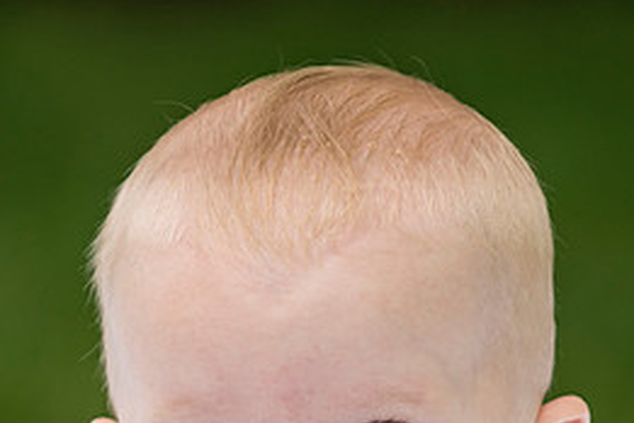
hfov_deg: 4.6
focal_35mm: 445
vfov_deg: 3.1
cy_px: 466
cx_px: 313
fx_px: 7836
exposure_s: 1/1000
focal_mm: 200
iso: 400
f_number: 3.5
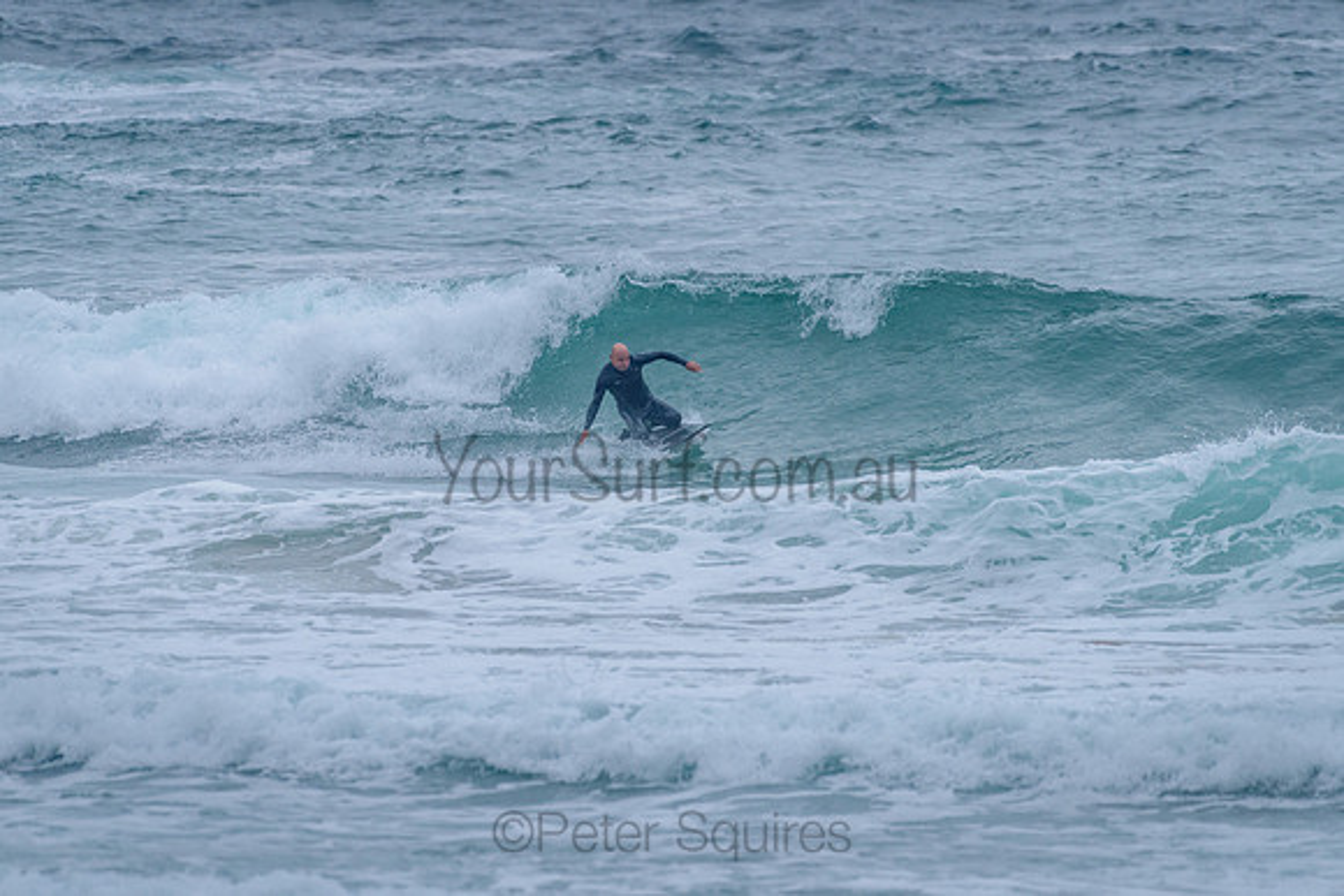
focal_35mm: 613
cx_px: 674
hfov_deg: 3.4
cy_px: 348
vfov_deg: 2.2
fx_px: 22881
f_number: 5.6
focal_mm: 500
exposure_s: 1/2000
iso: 1400
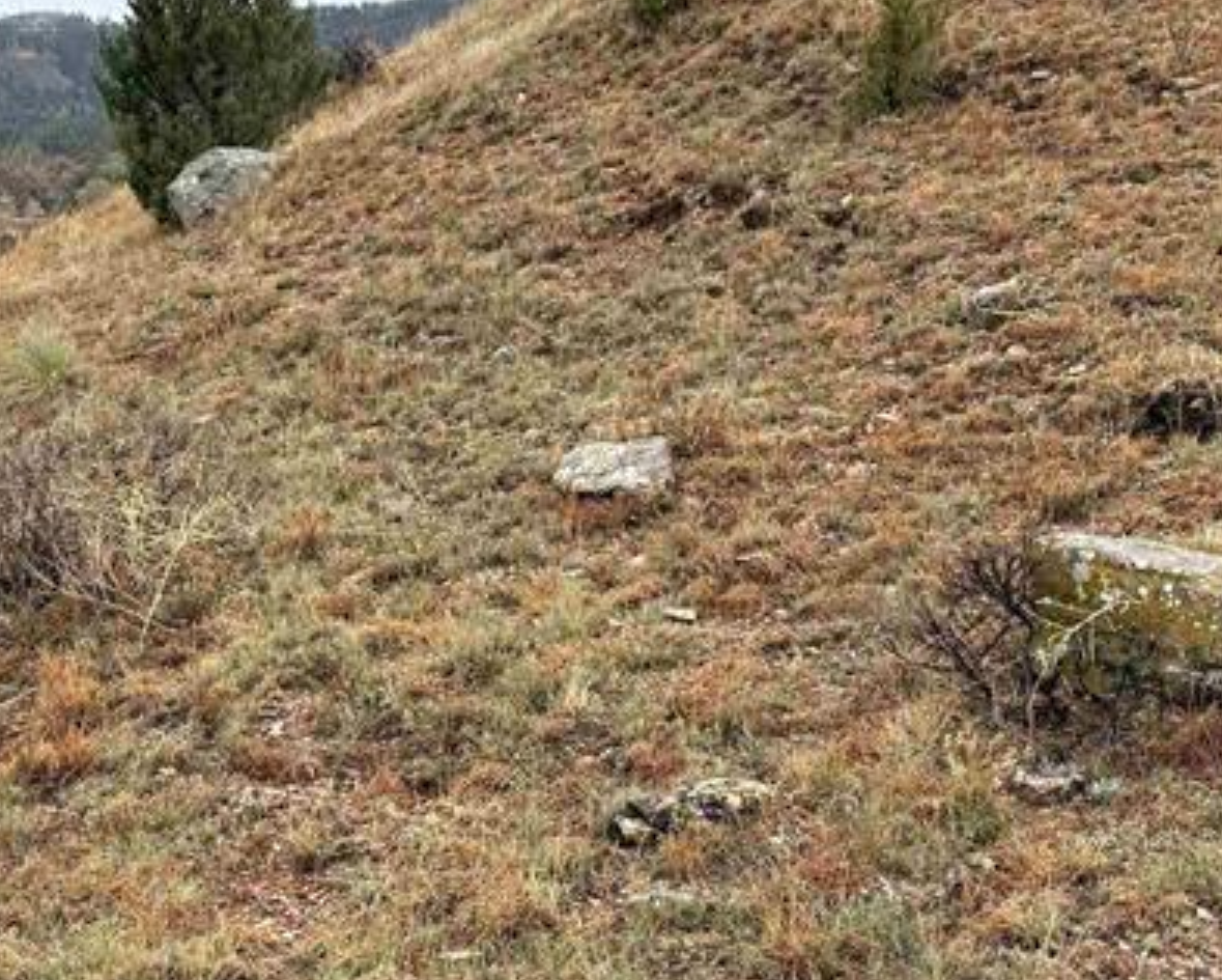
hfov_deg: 30.8
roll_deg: +0.3
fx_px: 2208
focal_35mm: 61
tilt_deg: -7.2
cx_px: 463
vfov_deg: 25.0
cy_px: 395
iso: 80
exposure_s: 1/1618
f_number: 1.78
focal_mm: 6.76
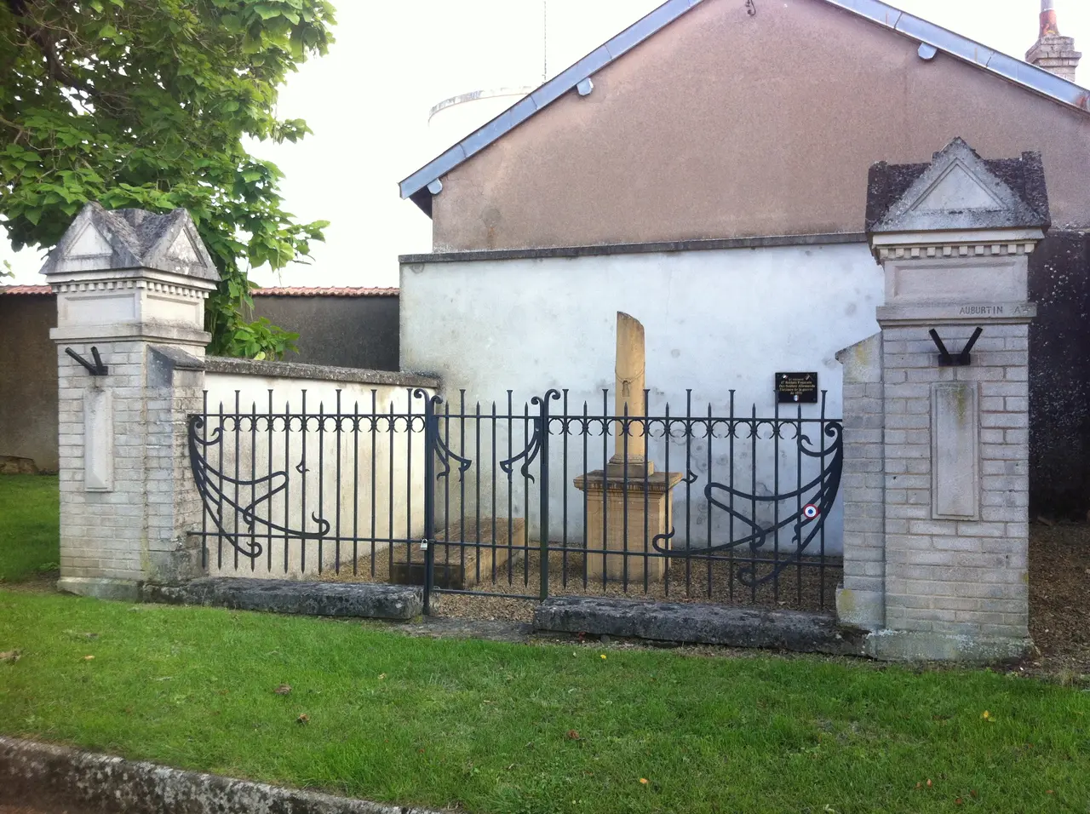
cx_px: 545
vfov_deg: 40.6
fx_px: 1100
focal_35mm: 35
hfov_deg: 52.7
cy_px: 407
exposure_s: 1/120
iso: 80
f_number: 2.8
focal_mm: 3.85
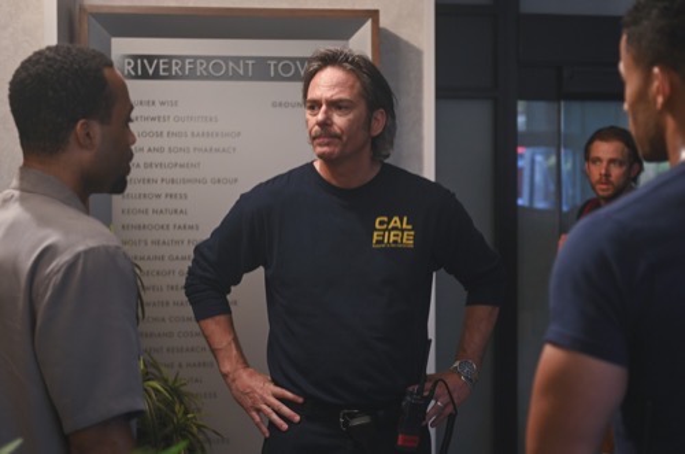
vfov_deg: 26.9
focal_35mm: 50
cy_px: 227
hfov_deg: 39.7
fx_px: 949
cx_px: 342
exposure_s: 1/125
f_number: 2.8
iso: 400
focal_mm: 50
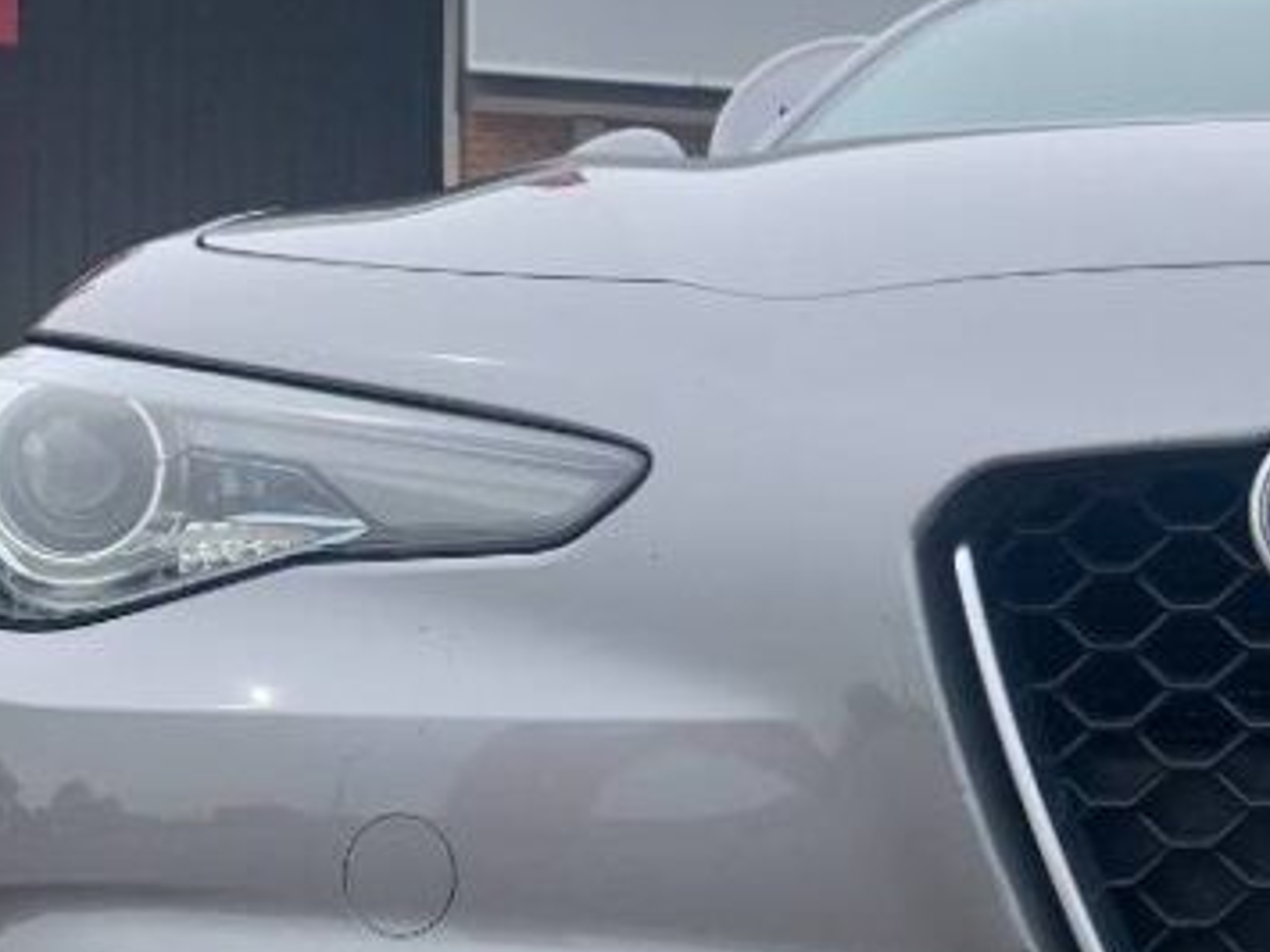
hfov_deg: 24.2
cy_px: 540
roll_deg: -1.2
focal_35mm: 75
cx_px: 1420
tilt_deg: +0.5
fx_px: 2751
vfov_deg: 19.6
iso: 25
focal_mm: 4.25
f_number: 1.8
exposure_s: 1/1661
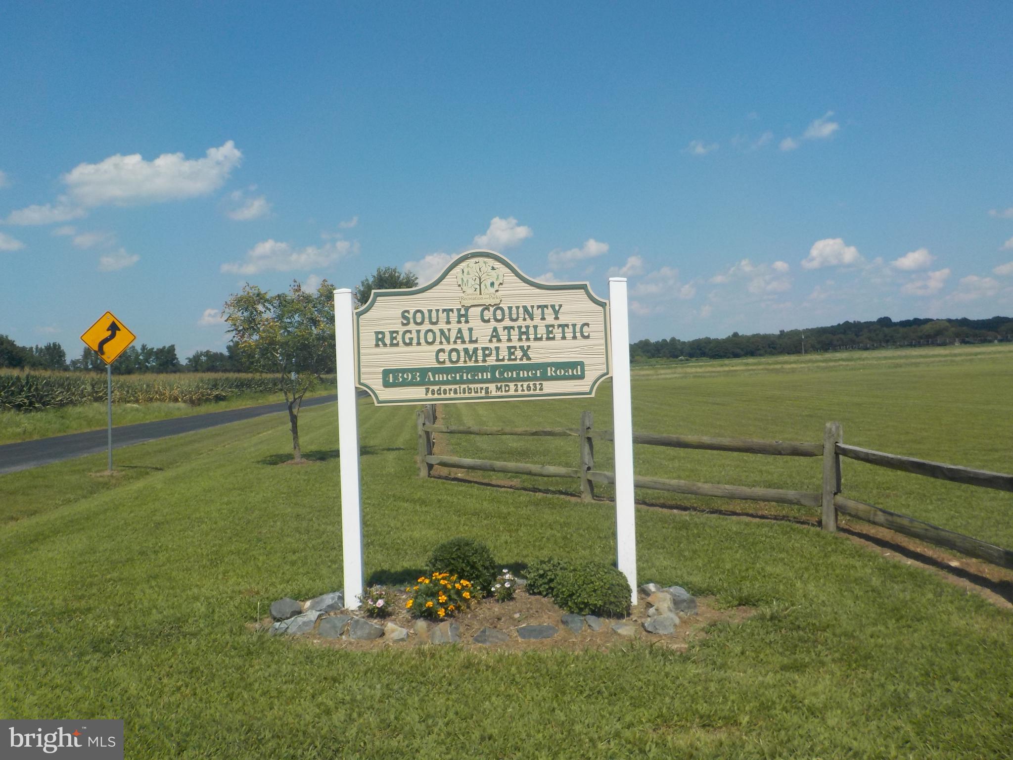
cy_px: 380
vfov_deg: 46.8
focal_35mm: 30
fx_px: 878
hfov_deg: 60.0
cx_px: 506
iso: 125
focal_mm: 4.1
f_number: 6.6
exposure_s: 1/500
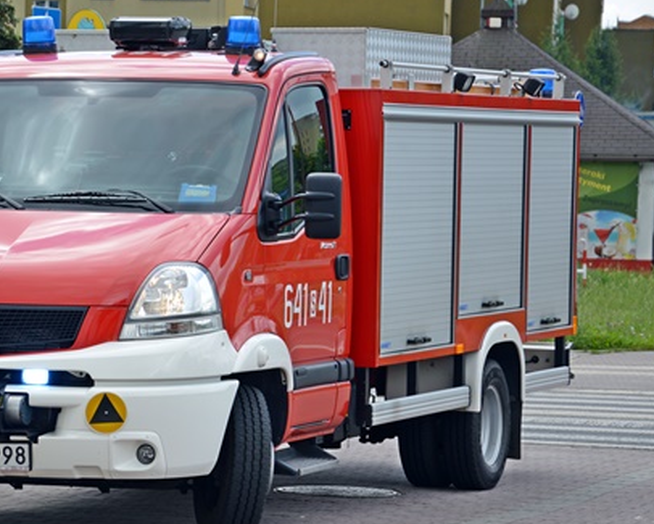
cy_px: 292
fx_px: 3407
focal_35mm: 176
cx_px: 170
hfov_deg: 10.9
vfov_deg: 8.8
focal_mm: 80
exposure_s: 1/160
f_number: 6.3
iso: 100
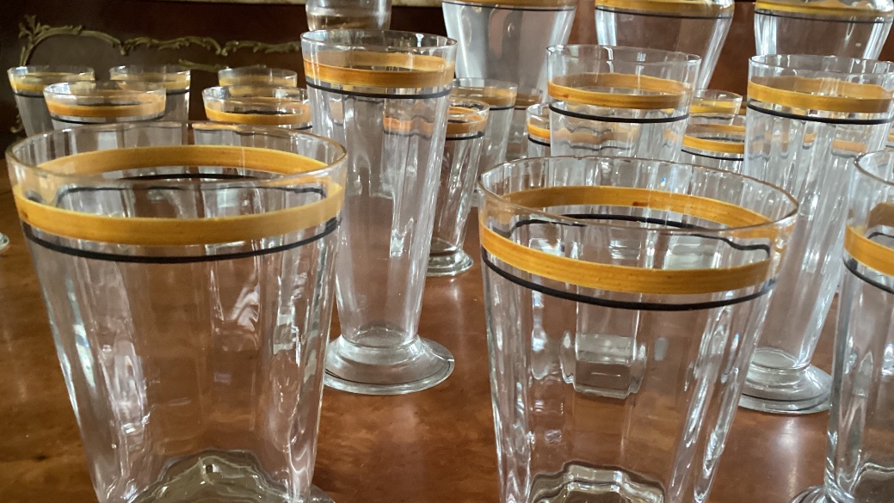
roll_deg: -4.8
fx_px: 925
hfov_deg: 51.5
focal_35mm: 39
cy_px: 356
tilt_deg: -23.4
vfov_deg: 30.1
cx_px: 498
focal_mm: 3.3
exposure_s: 1/33
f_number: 2.4
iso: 400
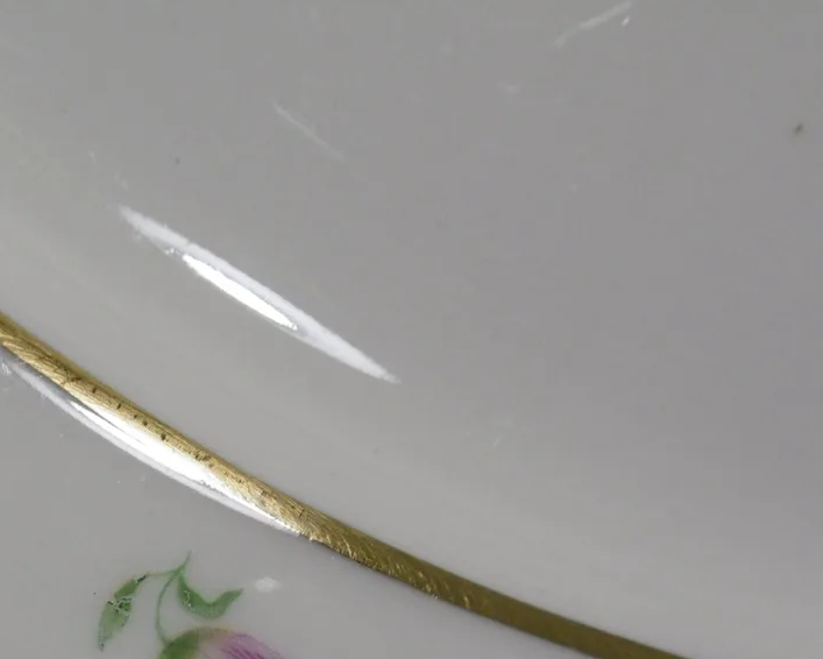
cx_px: 237
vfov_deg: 26.7
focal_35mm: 53
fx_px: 1291
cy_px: 694
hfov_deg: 34.8
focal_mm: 4.3
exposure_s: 1/40
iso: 100
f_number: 3.1
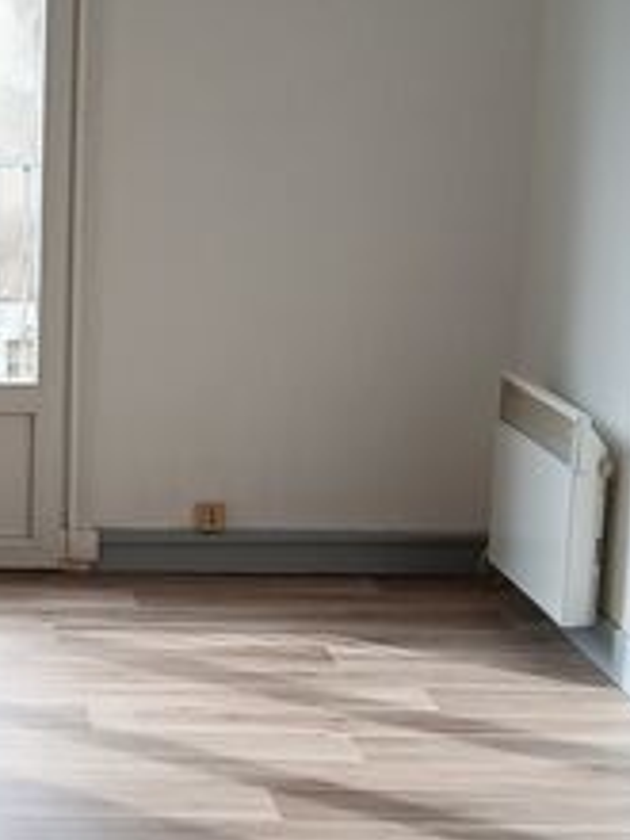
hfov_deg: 11.9
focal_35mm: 118
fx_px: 2863
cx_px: -359
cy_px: 554
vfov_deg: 16.7
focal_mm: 3.98
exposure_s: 1/50
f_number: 1.8
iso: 25
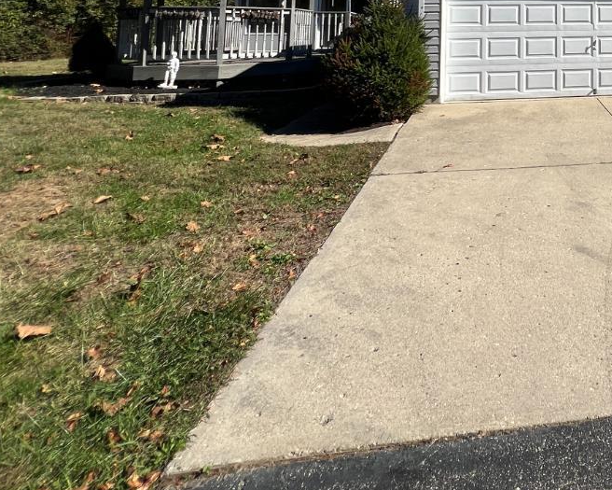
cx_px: 617
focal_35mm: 29
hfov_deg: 49.1
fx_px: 525
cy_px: -24
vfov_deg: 41.8
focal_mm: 1.57
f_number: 1.8
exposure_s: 1/1698
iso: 32
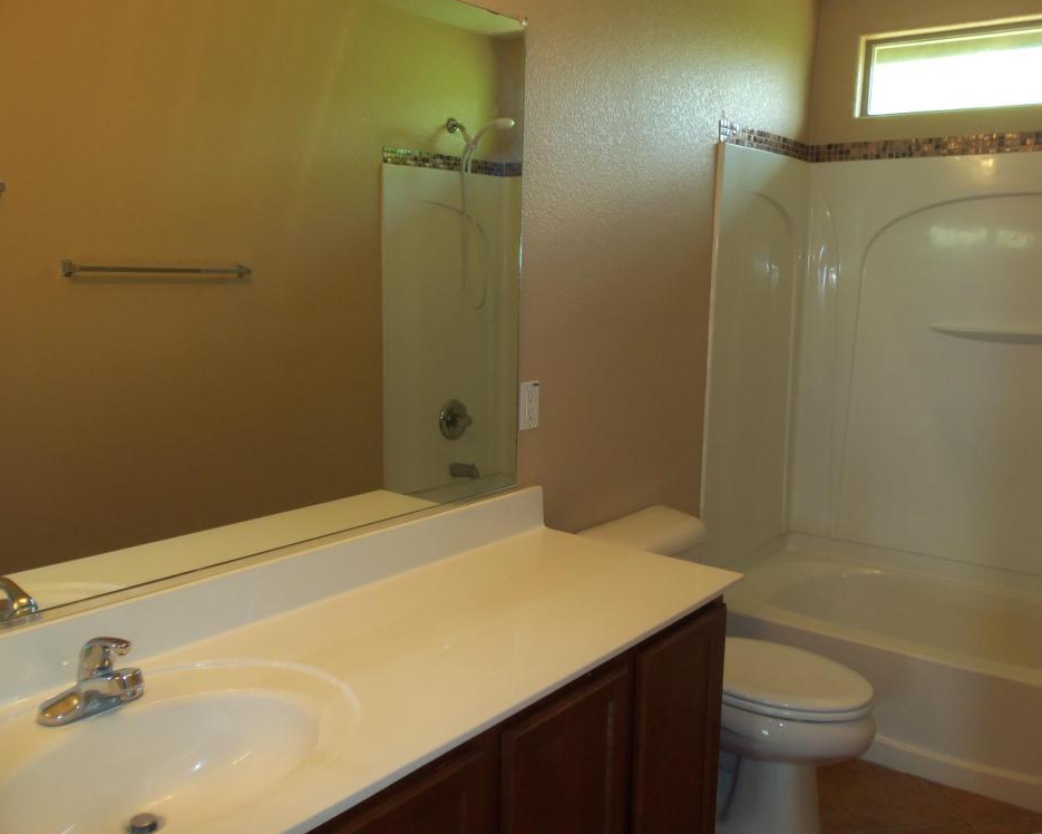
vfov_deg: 47.1
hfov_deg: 57.2
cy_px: 413
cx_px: 529
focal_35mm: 31
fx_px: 956
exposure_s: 1/30
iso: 100
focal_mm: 5.2
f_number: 3.4
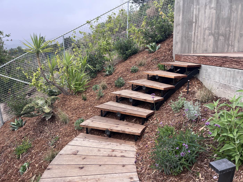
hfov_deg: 67.3
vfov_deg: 53.1
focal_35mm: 26
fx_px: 183
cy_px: 91
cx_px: 122
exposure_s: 1/661
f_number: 1.6
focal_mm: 5.1
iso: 50
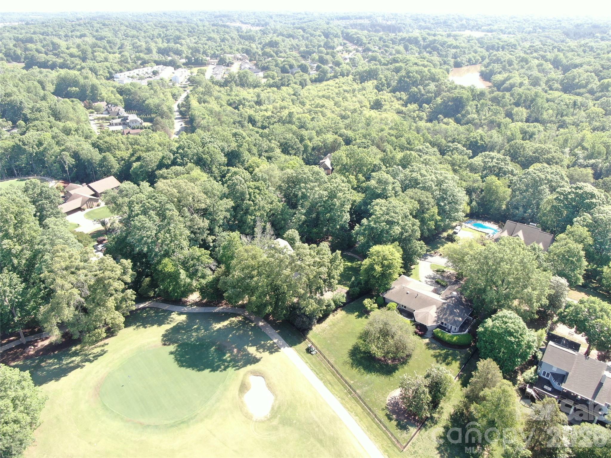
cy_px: 229
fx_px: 424
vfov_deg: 56.8
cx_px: 306
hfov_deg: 71.6
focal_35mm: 24
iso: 100
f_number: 2.8
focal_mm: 4.39
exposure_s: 1/160
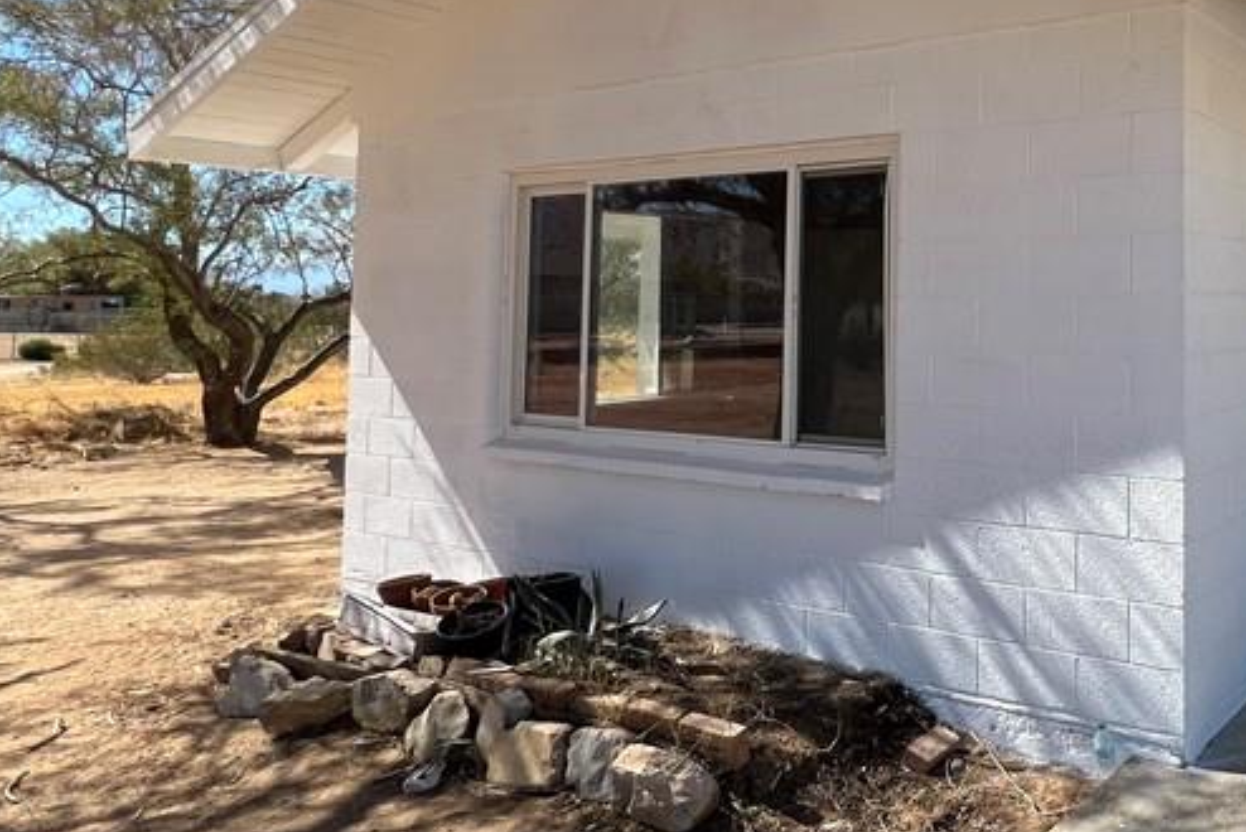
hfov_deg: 55.2
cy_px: 255
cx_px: 1160
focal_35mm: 28
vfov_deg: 45.5
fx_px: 970
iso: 32
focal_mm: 1.57
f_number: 1.8
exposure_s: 1/1193
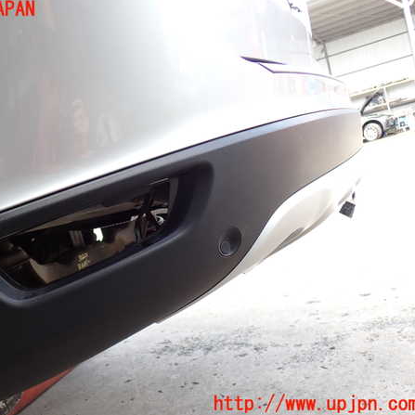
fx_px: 515
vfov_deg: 43.9
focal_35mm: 38
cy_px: 207
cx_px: 145
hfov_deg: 43.4
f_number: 2.4
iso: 100
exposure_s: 1/125
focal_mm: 5.79
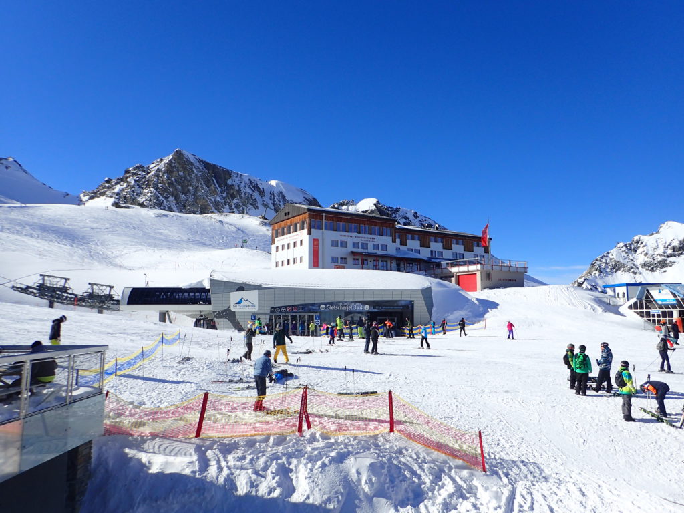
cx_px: 342
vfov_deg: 54.9
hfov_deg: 69.4
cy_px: 256
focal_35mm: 25
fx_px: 494
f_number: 8
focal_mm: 4.5
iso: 100
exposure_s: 1/250
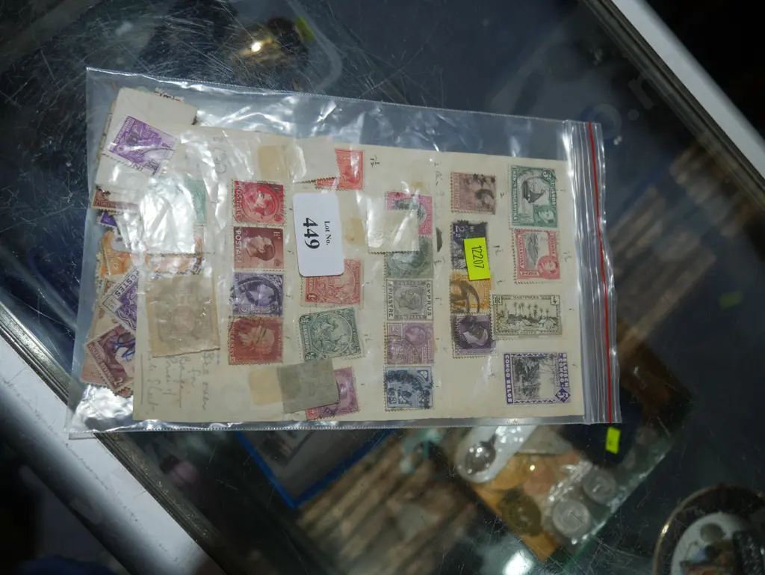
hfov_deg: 63.4
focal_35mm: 28
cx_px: 382
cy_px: 288
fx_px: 619
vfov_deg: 49.8
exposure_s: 1/160
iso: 200
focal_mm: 14
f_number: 4
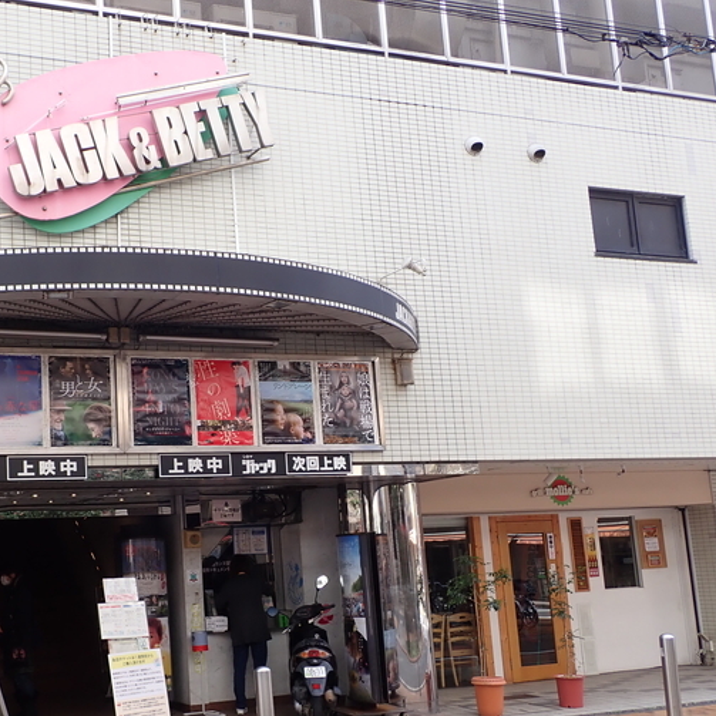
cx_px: 185
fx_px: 1053
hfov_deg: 36.7
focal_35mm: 45
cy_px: 390
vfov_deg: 37.5
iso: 100
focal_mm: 5.87
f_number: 3.2
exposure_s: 1/160
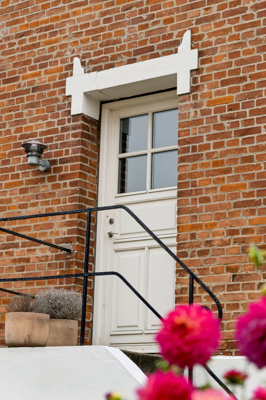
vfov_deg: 23.8
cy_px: 200
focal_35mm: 86
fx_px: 948
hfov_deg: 16.0
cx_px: 133
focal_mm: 57
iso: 250
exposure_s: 1/500
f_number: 4
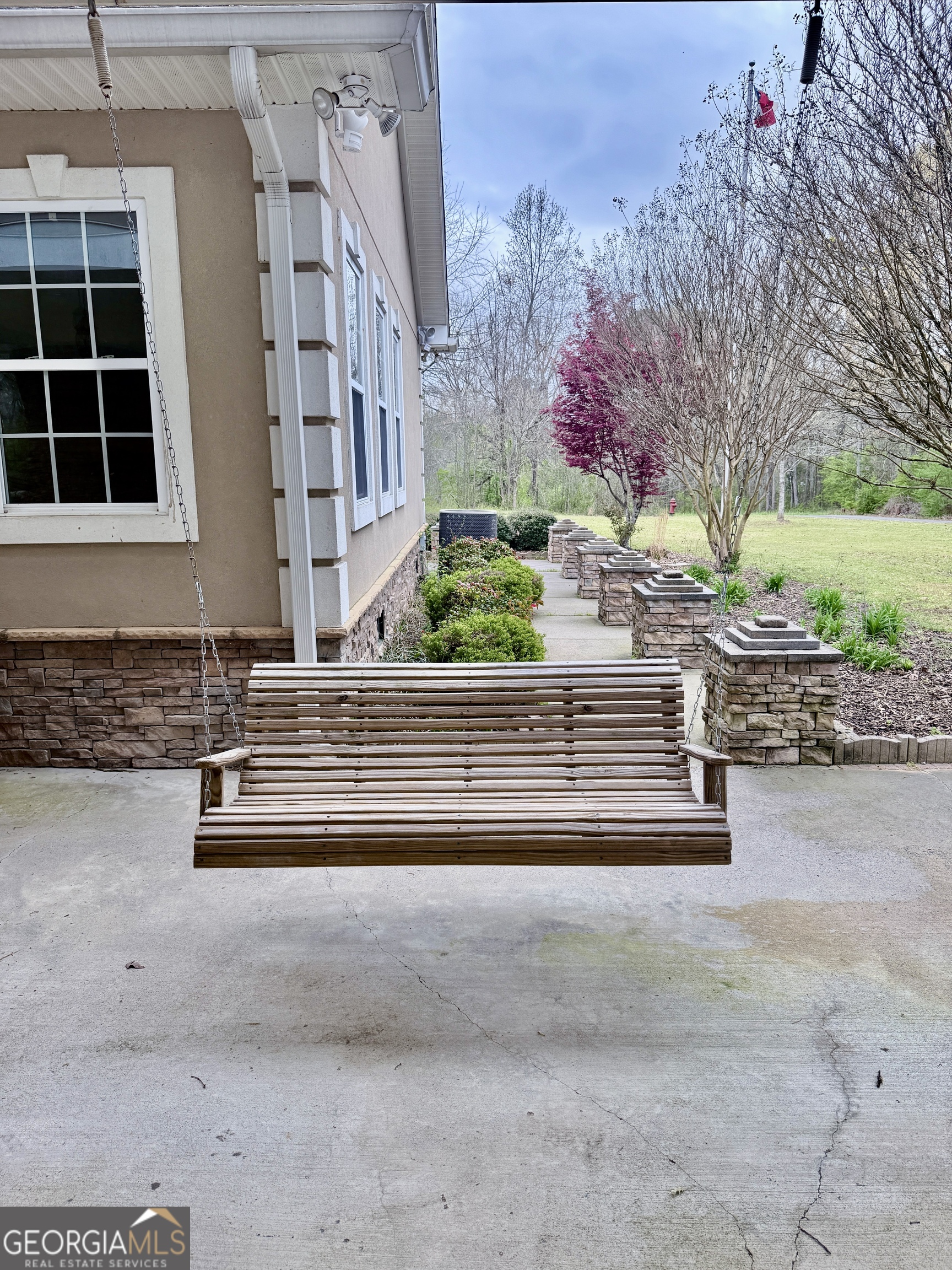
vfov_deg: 71.6
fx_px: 880
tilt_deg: -10.7
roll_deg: -1.1
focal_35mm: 24
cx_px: 476
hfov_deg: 56.8
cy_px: 635
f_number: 1.78
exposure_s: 1/1250
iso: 100
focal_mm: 6.76
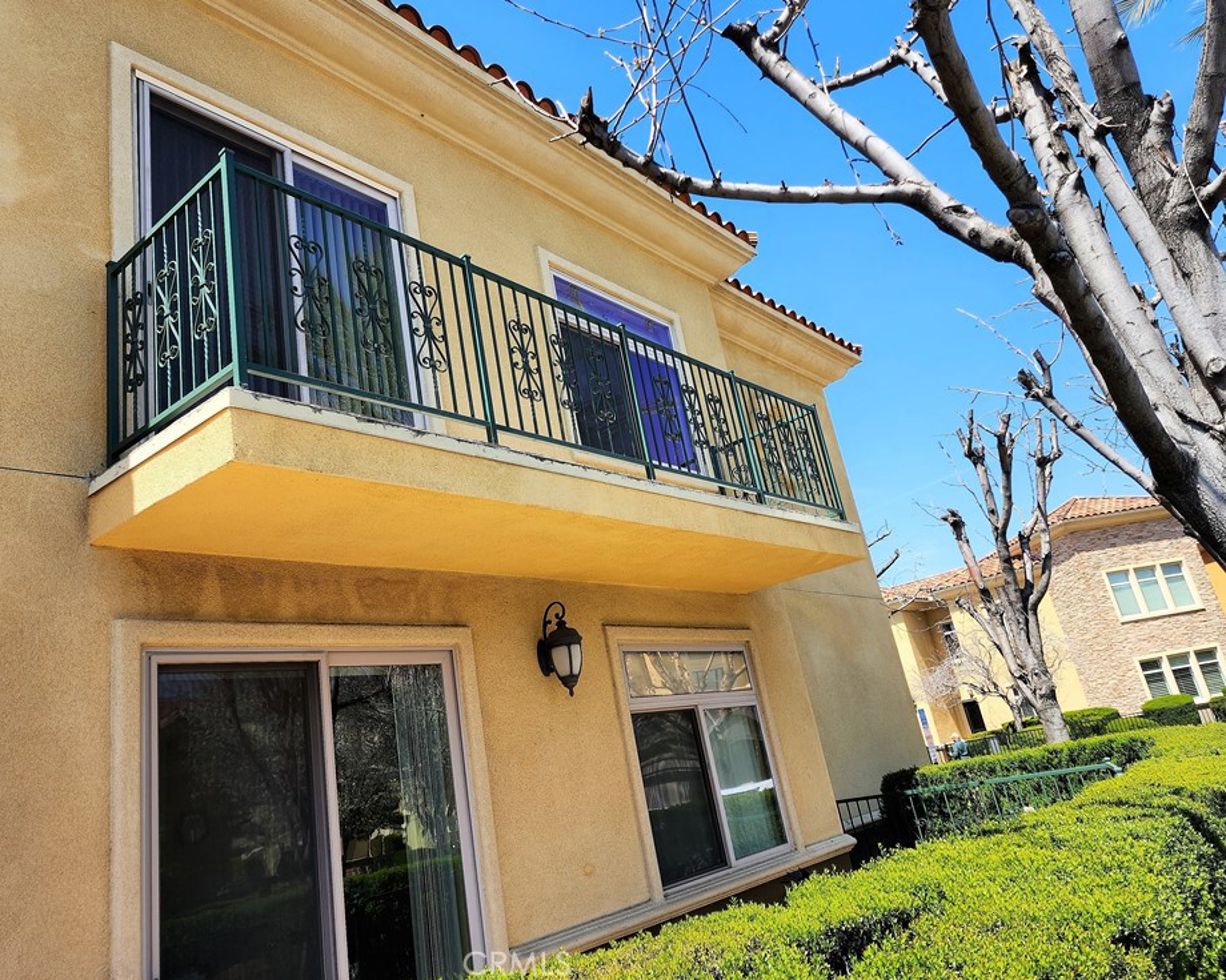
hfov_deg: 68.0
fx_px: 907
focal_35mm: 25
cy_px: 471
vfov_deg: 56.8
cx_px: 578
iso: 12
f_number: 1.8
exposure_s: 1/509
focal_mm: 6.4
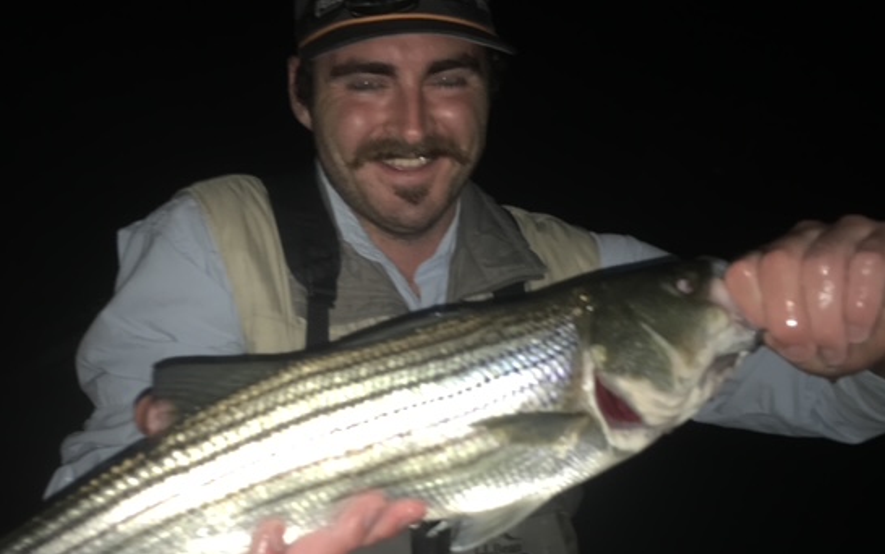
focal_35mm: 36
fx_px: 869
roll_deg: +5.0
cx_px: 383
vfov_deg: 34.9
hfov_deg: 53.8
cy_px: 382
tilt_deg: -9.9
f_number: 2.2
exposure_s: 1/16
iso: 64
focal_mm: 4.15
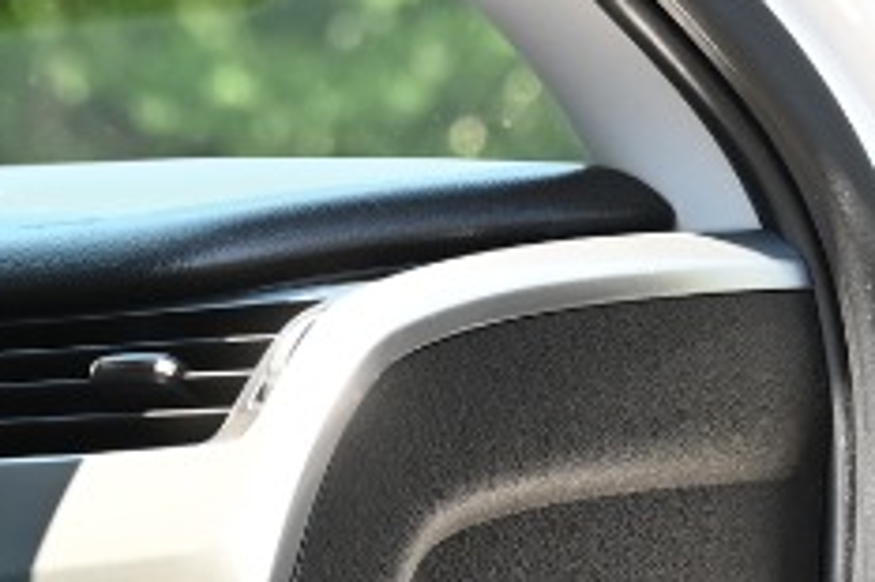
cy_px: 1292
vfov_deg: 3.9
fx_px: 8452
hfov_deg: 5.9
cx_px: -11
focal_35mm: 348
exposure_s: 1/250
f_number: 4
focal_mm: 50
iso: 280
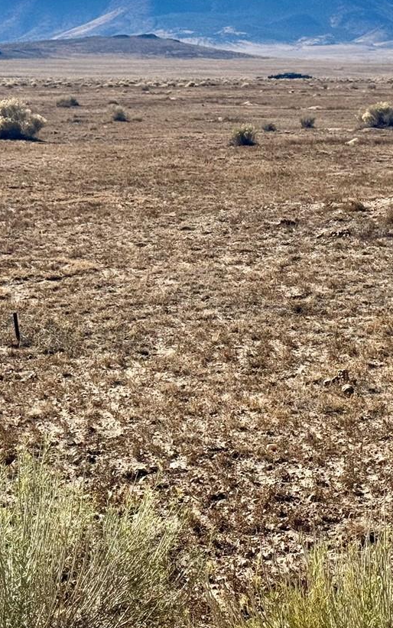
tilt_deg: -5.4
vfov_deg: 20.9
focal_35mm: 99
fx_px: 1696
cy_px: 204
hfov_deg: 13.2
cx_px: 252
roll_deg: +0.2
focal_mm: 6.76
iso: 64
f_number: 1.78
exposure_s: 1/5848
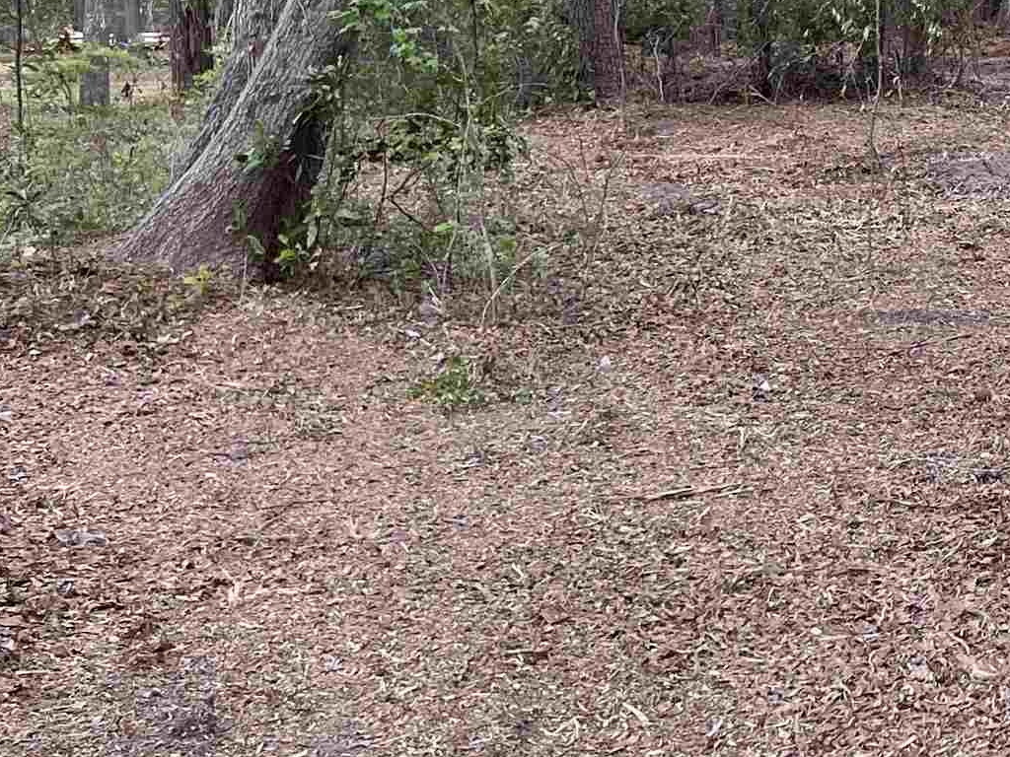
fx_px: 2276
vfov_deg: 18.5
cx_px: 1289
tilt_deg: -3.8
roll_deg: +0.7
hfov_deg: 22.5
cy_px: 57
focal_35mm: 78
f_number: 1.5
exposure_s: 1/242
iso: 40
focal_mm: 5.7
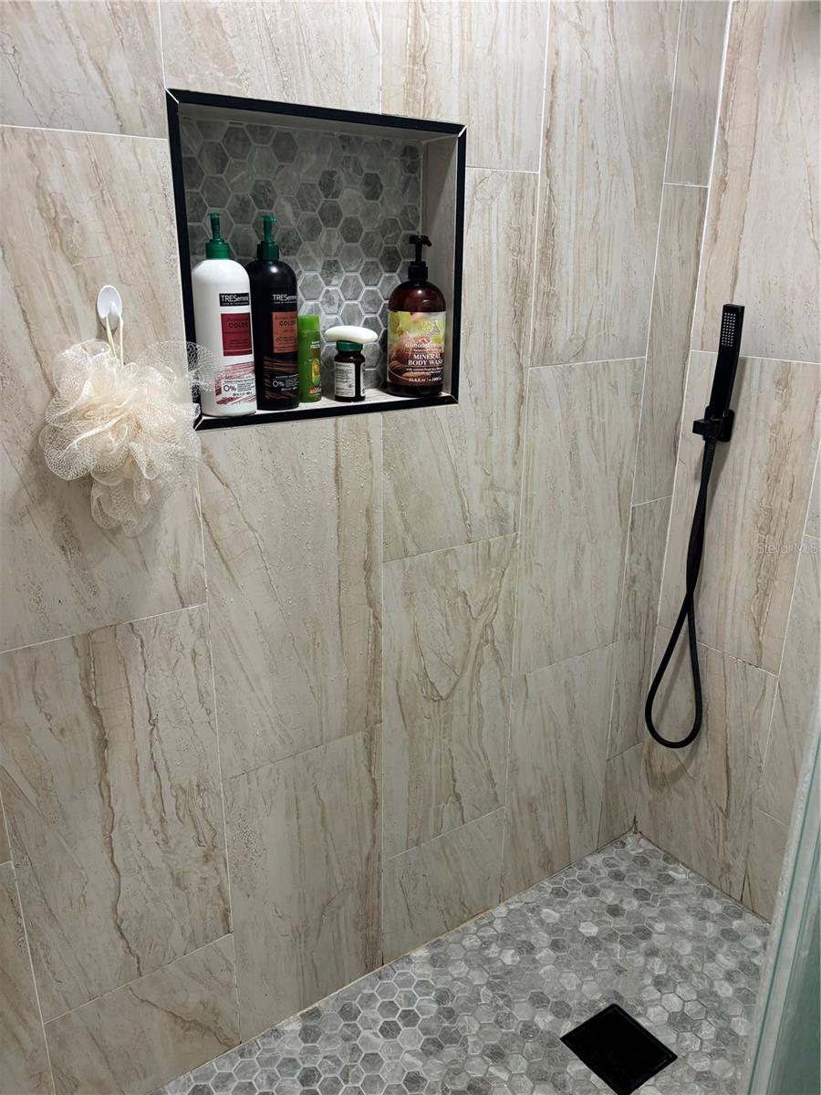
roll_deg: -0.7
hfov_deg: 53.1
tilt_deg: -19.4
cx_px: 410
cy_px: 548
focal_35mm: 26
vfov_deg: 67.3
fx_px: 822
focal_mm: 5.96
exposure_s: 1/60
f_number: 1.6
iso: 100
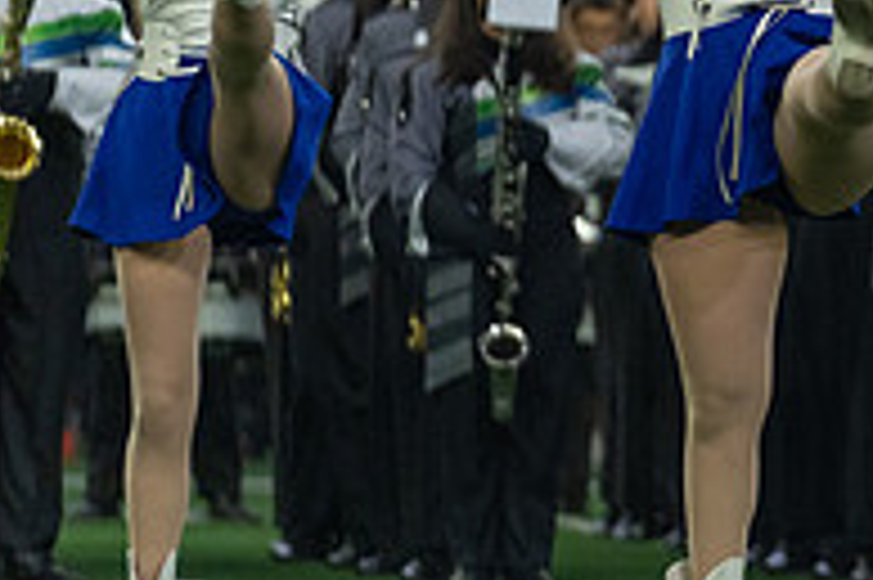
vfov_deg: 2.3
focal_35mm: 599
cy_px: 43
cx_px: 1278
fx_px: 14513
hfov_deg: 3.4
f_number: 2.8
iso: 2500
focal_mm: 200
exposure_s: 1/1000
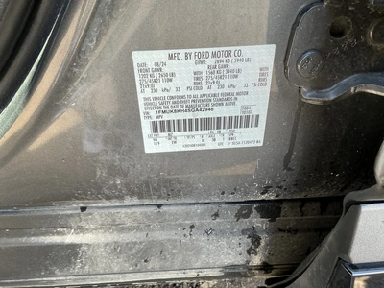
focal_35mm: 28
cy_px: 144
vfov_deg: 49.7
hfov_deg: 63.4
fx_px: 311
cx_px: 192
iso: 32
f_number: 1.8
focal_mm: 3
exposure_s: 1/122
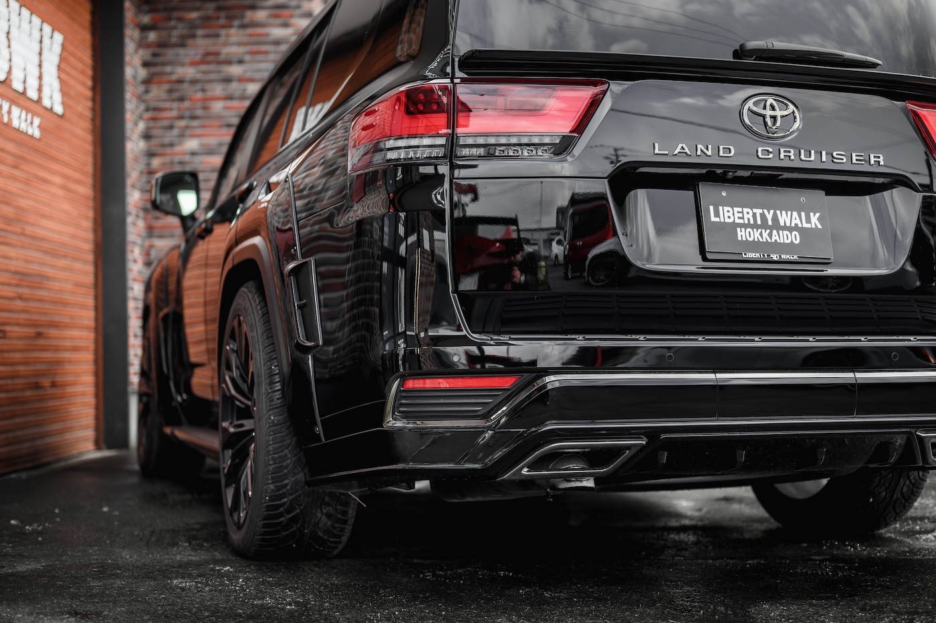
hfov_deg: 39.6
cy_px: 312
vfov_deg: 27.0
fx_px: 1300
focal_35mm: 50
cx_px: 468
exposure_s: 1/200
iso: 200
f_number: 1.8
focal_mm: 50
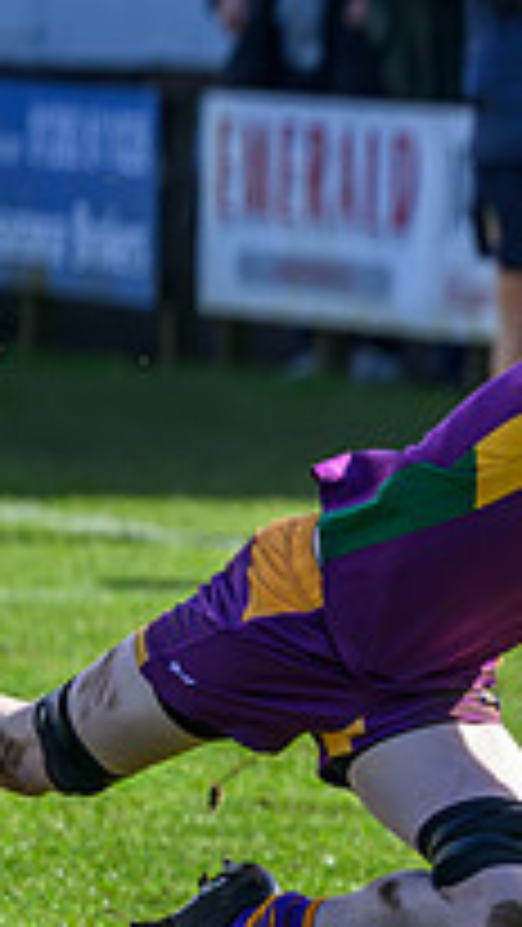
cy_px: 546
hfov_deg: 1.7
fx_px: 17334
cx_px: 1512
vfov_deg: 3.1
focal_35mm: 705
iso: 640
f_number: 3.5
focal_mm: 185
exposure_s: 1/2000
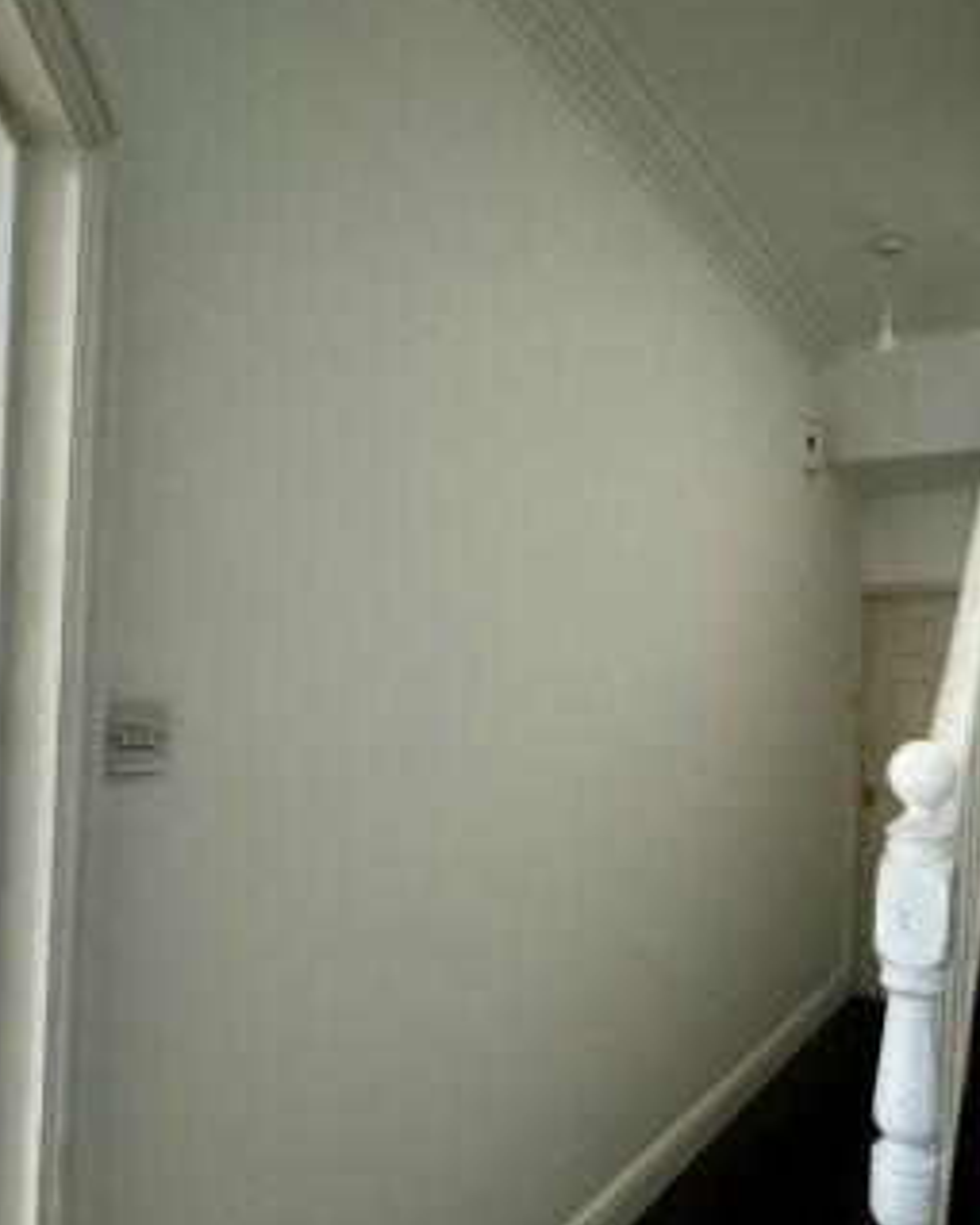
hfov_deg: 55.9
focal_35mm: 25
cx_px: 628
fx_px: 907
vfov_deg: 67.8
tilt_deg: +0.6
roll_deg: -1.9
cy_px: 693
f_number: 2.2
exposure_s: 1/60
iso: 1000
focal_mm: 2.22
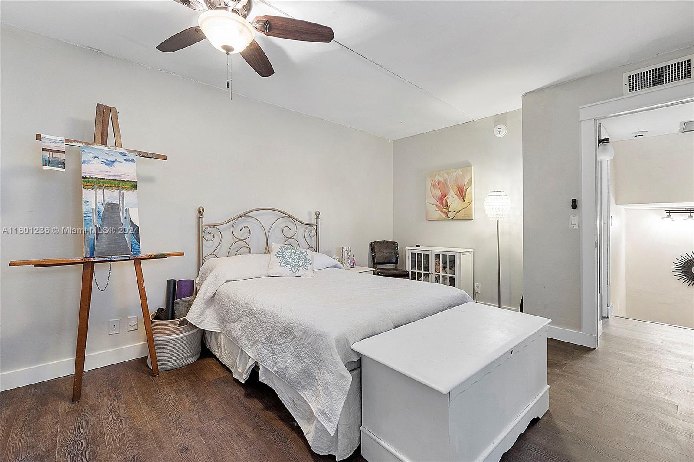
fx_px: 289
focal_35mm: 15
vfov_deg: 77.3
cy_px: 231
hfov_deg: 100.4
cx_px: 347
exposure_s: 1/2
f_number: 7.1
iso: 250
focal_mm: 10
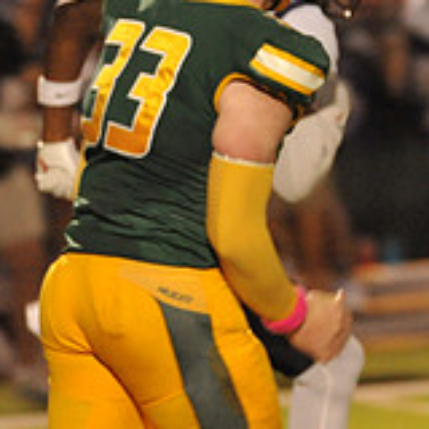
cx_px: 721
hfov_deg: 1.6
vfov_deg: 1.6
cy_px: 67
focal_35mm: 1079
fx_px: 15129
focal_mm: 350
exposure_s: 1/200
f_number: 6.3
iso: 6400
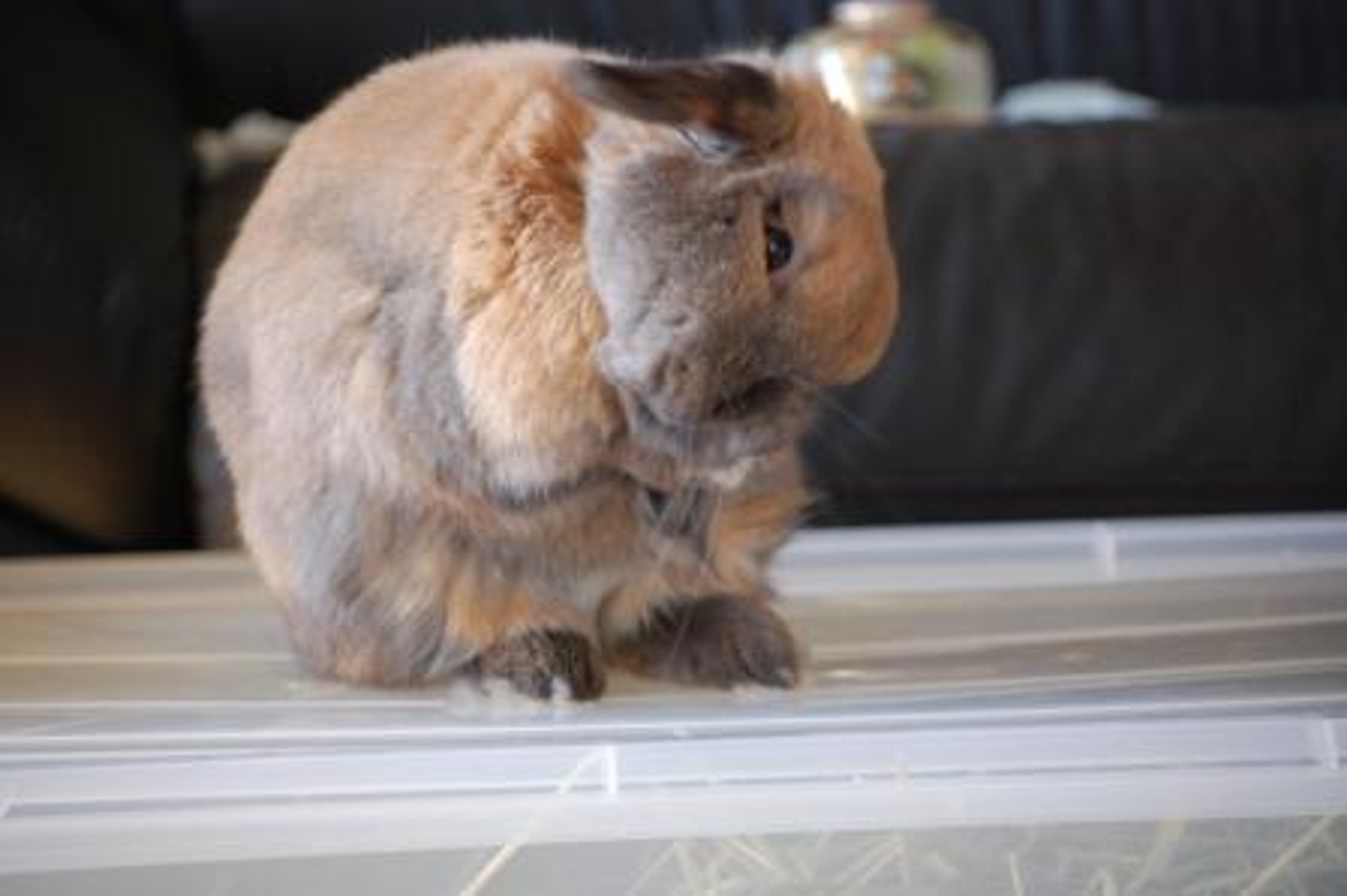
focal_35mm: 150
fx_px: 5608
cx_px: 674
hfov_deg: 13.7
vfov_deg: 9.1
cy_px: 448
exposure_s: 1/60
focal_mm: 100
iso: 800
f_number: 4.5
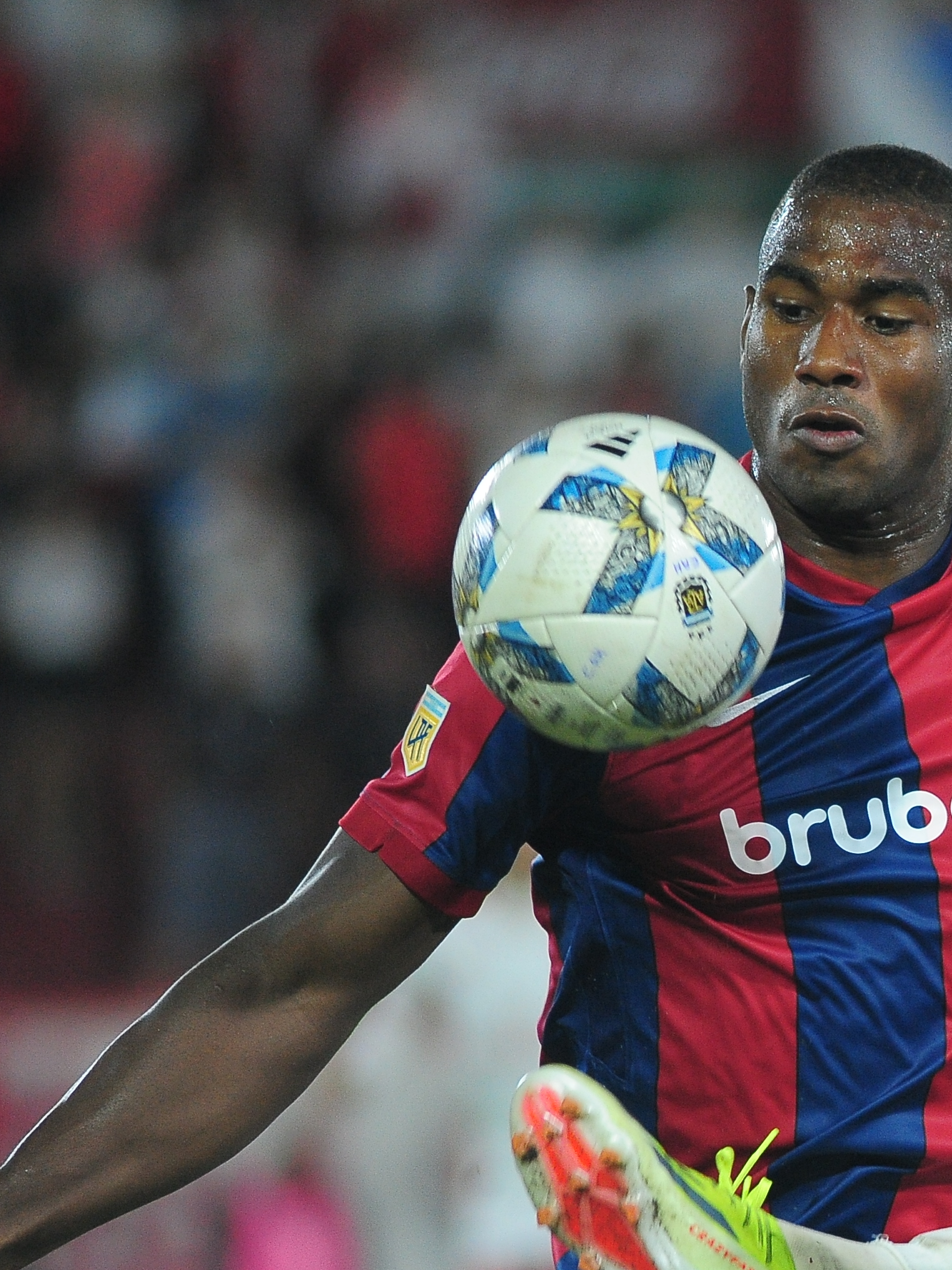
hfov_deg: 2.5
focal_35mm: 603
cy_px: 856
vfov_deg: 3.3
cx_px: 1129
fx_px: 22114
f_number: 4
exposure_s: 1/1000
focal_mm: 300
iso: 2500
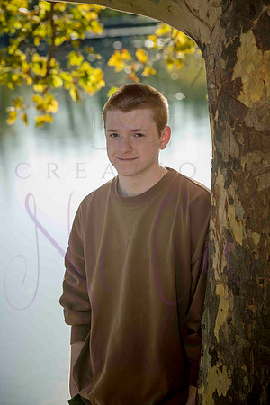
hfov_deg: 11.4
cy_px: 202
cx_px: 135
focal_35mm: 120
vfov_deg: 17.1
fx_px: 1350
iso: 400
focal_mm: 120
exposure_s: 1/640
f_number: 6.3
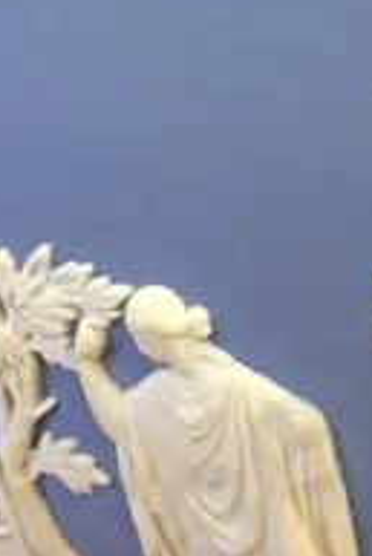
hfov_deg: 8.2
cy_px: 101
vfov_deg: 12.8
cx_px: 761
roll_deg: -0.6
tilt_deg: -5.5
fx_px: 2475
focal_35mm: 160
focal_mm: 4.15
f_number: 2.2
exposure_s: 1/17
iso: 64
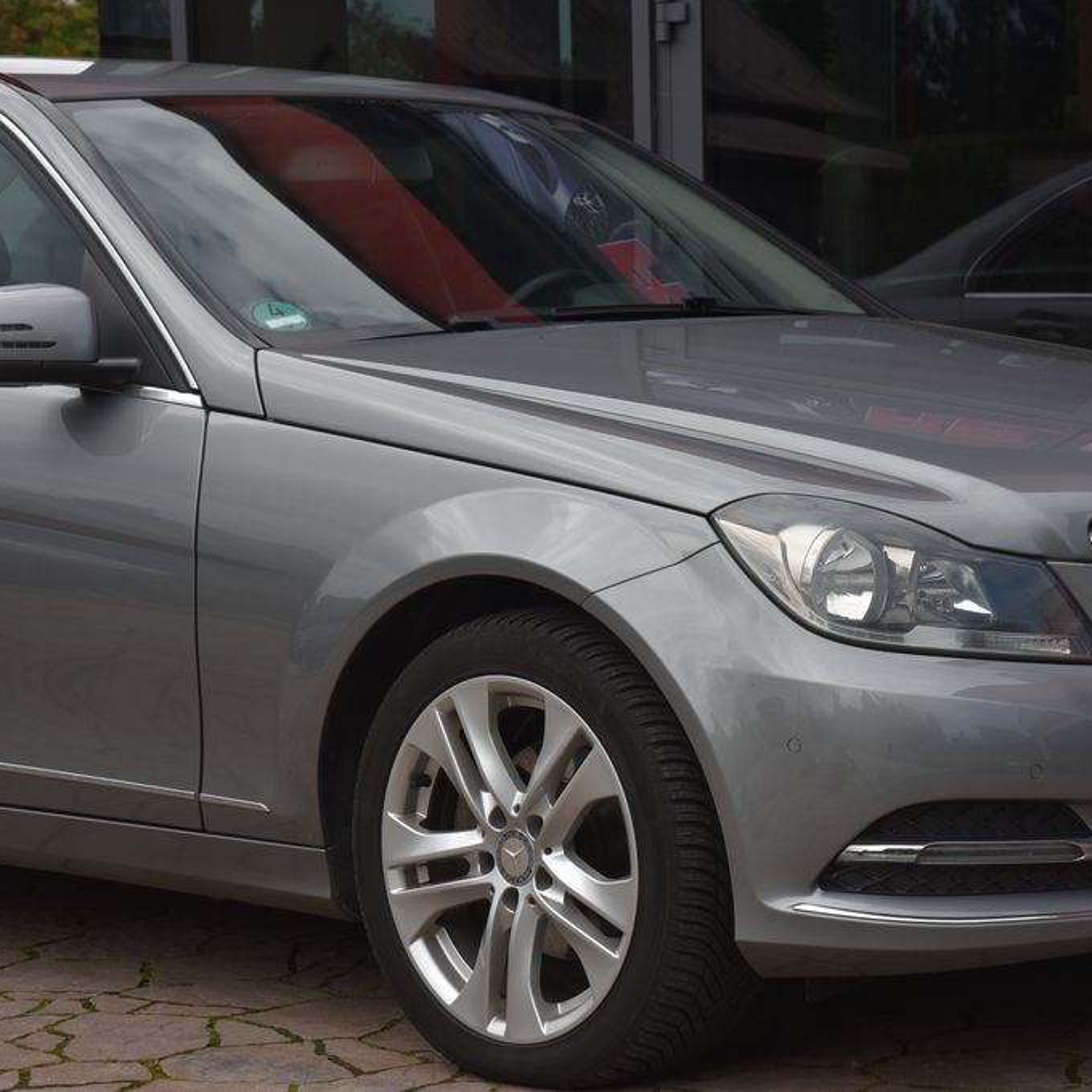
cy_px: 544
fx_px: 3747
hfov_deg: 16.5
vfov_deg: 16.6
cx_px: 764
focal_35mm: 105
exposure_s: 1/400
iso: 500
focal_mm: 82
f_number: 10
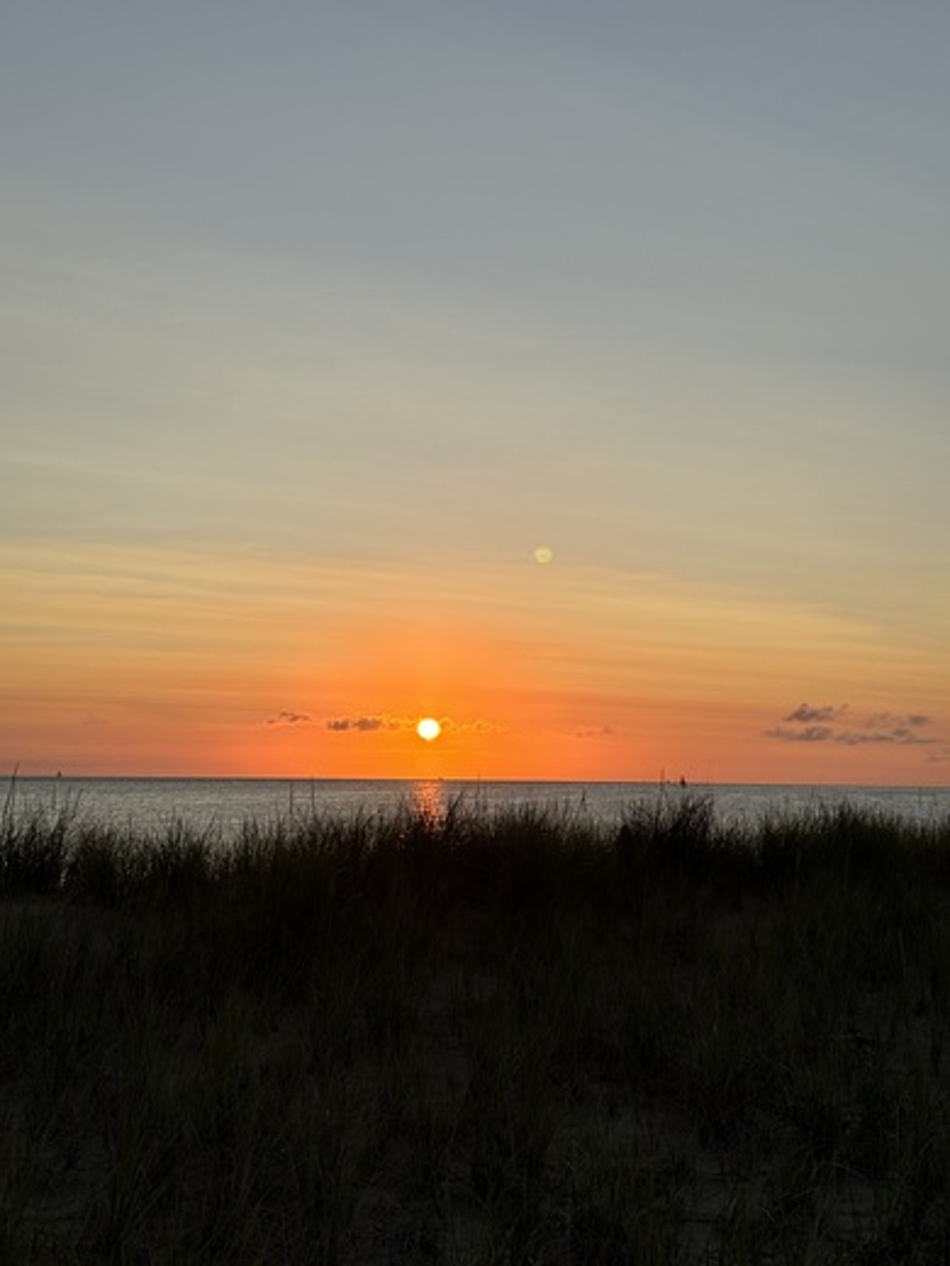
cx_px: 475
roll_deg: -1.3
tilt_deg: +4.1
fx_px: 1903
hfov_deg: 28.0
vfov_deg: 36.8
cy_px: 633
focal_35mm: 52
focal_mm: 5.96
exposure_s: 1/1876
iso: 32
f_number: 1.6
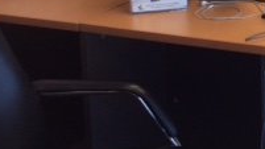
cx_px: 382
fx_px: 780
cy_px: -98
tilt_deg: -11.5
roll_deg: +0.3
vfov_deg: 10.4
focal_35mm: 111
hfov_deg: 17.6
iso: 32
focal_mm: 3.3
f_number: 2.4
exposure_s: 1/40
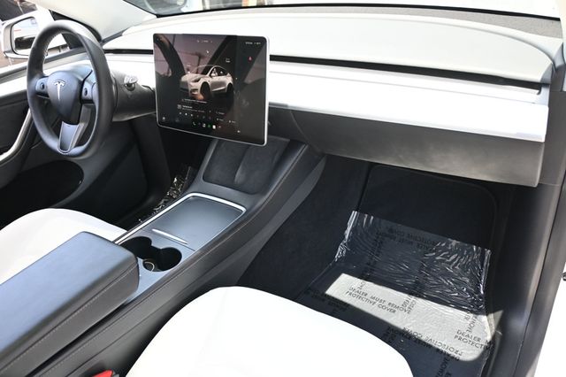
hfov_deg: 63.2
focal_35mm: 29
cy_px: 188
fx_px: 460
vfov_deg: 44.6
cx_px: 283
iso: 400
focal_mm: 19.5
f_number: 3.8
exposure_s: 1/160
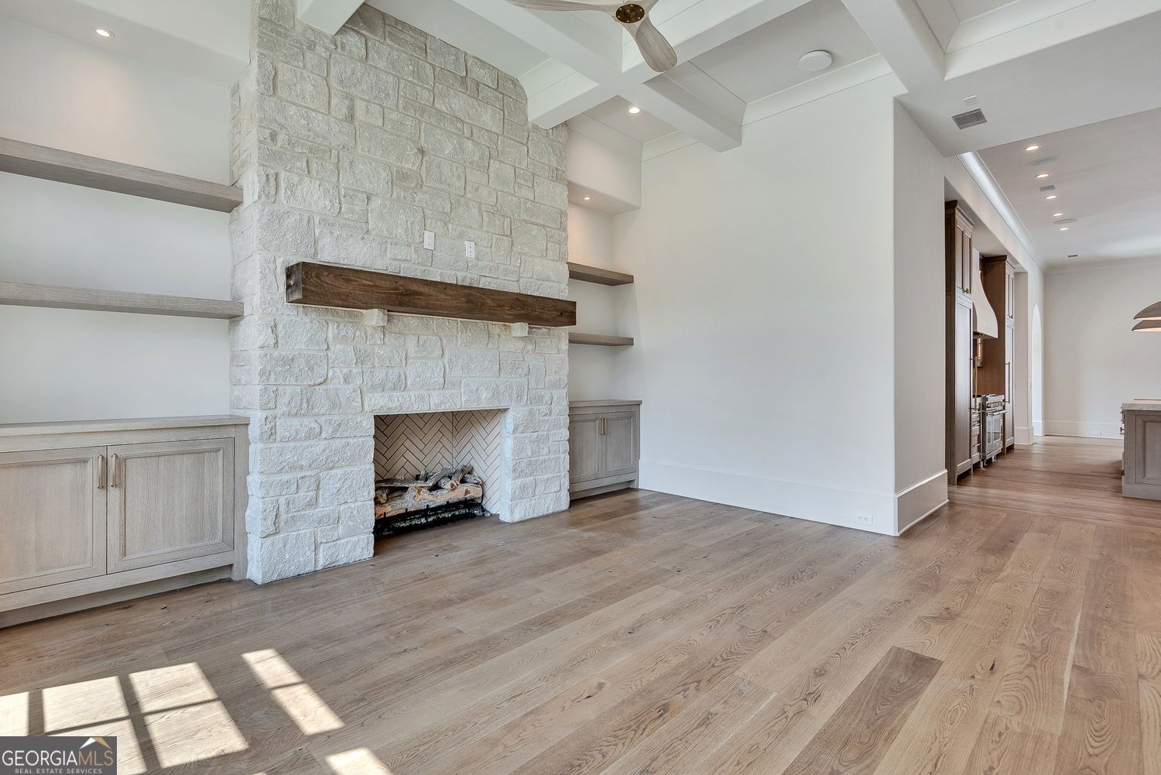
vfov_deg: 73.8
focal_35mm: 16
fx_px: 516
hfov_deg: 96.7
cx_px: 580
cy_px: 388
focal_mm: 16
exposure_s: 1/100
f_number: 8
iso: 400
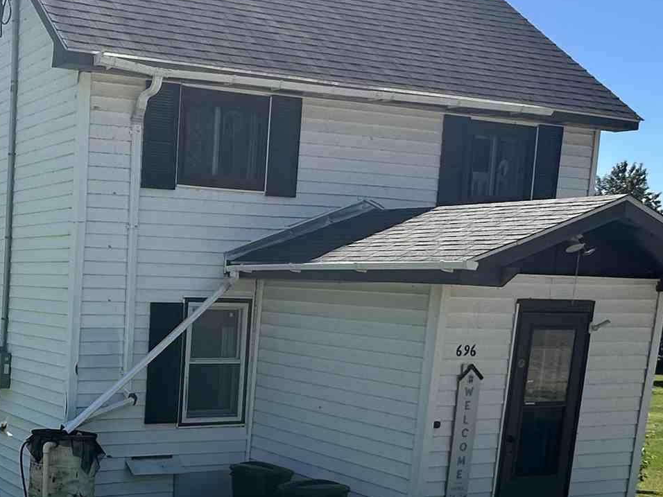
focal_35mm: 45
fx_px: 862
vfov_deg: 31.7
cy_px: 367
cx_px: -76
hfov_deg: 35.6
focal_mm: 2.22
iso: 40
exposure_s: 1/917
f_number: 2.2
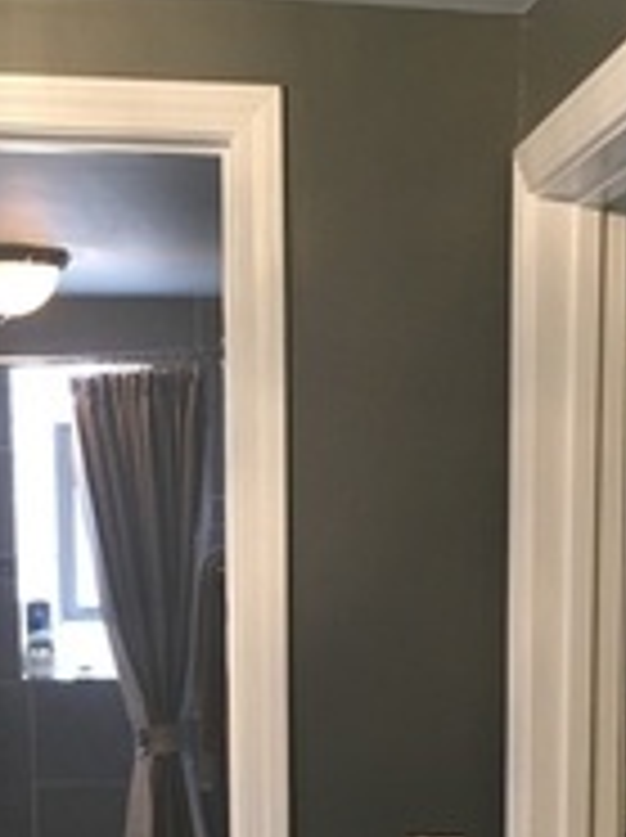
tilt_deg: -8.6
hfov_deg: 19.5
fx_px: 1813
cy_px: 734
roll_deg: +0.2
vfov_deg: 25.3
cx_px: 423
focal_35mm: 75
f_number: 2.2
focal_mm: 4.15
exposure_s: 1/30
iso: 160
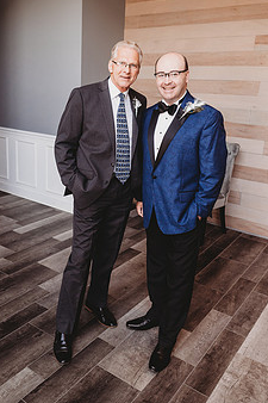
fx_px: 358
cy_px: 170
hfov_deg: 41.0
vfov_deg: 58.5
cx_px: 116
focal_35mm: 32
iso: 500
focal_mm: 24
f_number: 2.8
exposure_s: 1/250
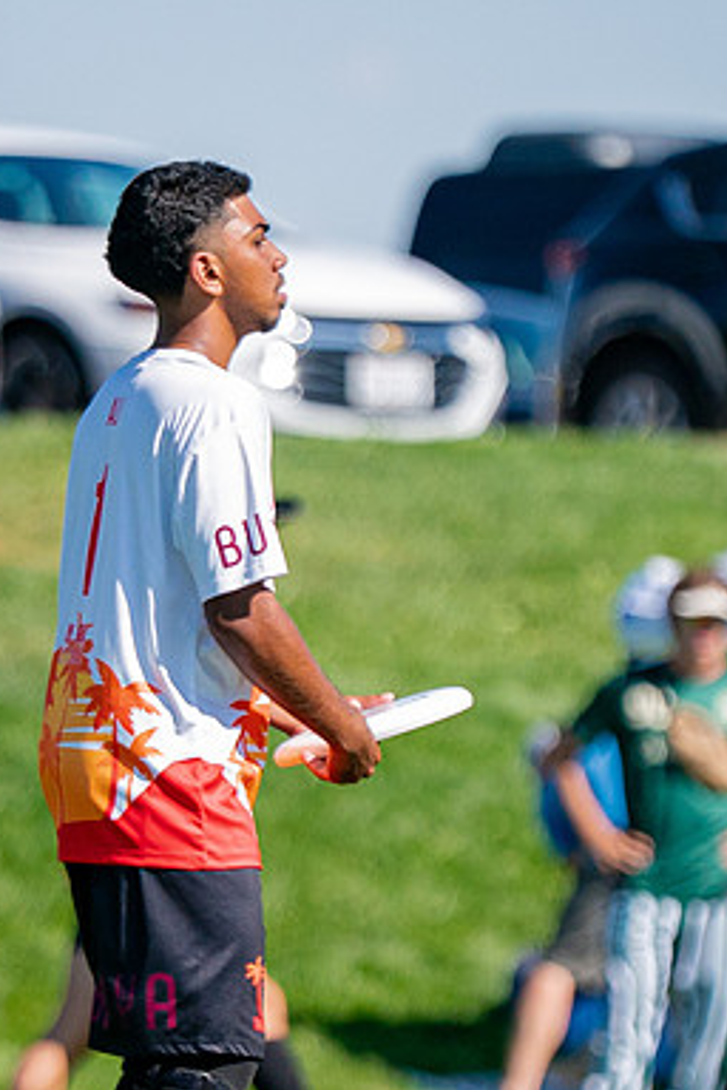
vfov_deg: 3.1
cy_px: 648
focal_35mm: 671
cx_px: 377
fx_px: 20324
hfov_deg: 2.0
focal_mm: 200
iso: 400
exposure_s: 1/6400
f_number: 2.8
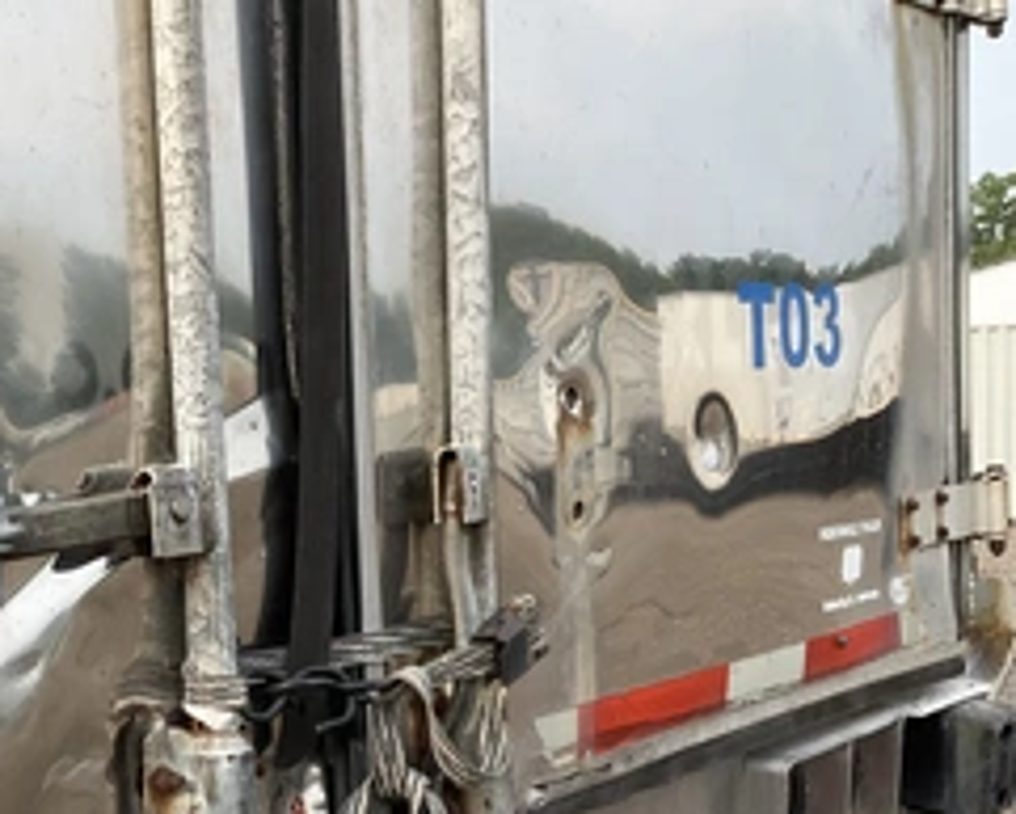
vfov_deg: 31.4
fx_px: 1414
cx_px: 190
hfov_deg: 37.9
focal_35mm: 47
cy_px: 628
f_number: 1.8
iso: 25
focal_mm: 3
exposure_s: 1/504
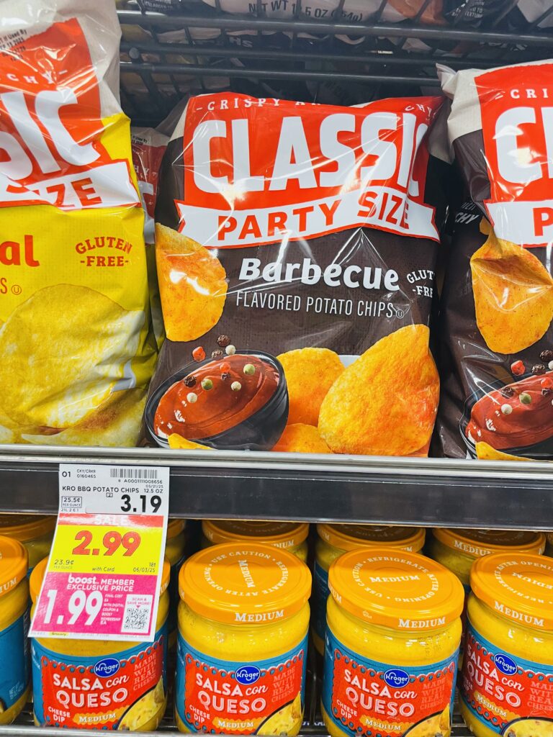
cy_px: 368
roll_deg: -3.1
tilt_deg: -8.3
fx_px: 554
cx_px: 276
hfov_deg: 53.1
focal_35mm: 26
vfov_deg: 67.3
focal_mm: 4.2
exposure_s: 1/60
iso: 80
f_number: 1.6
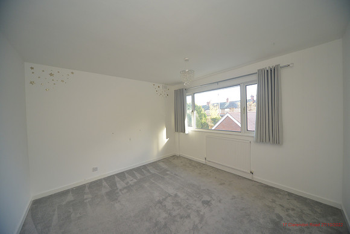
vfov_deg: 90.0
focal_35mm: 12
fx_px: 117
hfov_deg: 112.6
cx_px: 175
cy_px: 117
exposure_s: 1/200
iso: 1000
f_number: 5.6
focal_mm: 12
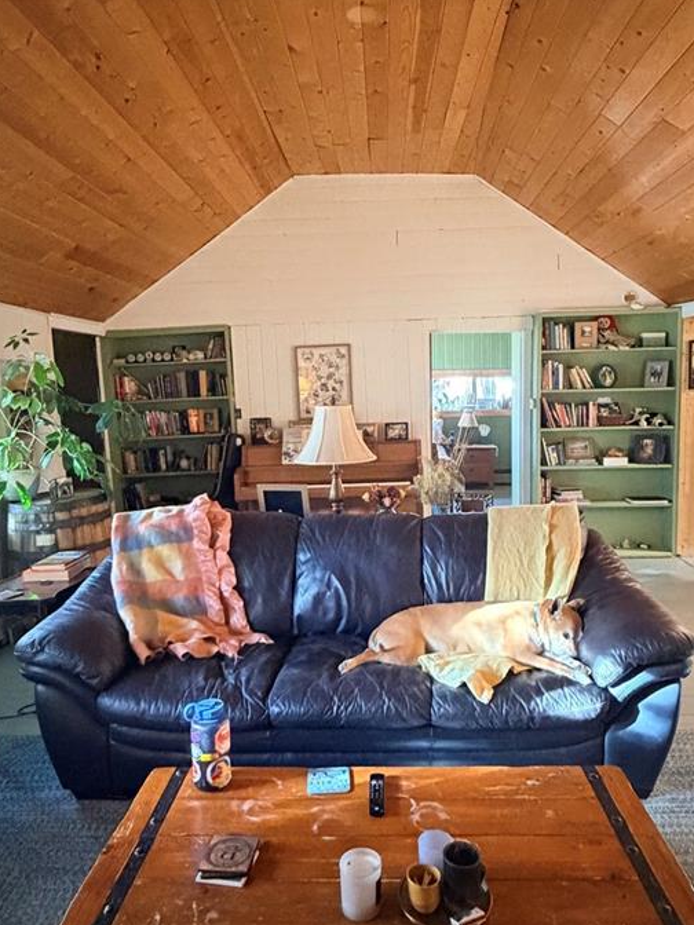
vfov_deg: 69.4
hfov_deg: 54.8
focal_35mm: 25
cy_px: 457
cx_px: 369
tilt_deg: -5.5
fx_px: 668
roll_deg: +1.7
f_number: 2.2
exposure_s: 1/40
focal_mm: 2.22
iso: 1250
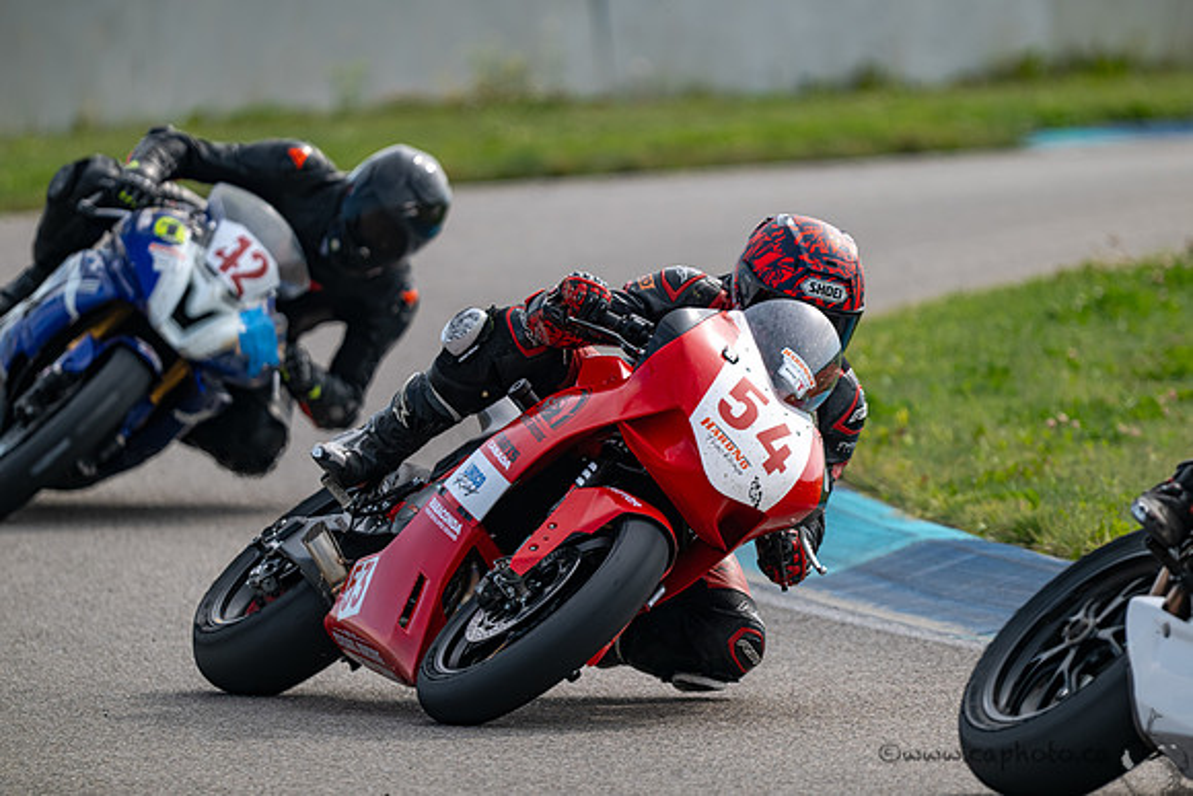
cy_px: 398
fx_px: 19887
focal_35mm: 600
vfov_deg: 2.3
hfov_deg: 3.4
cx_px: 596
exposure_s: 1/1250
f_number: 6.3
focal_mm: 600
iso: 360
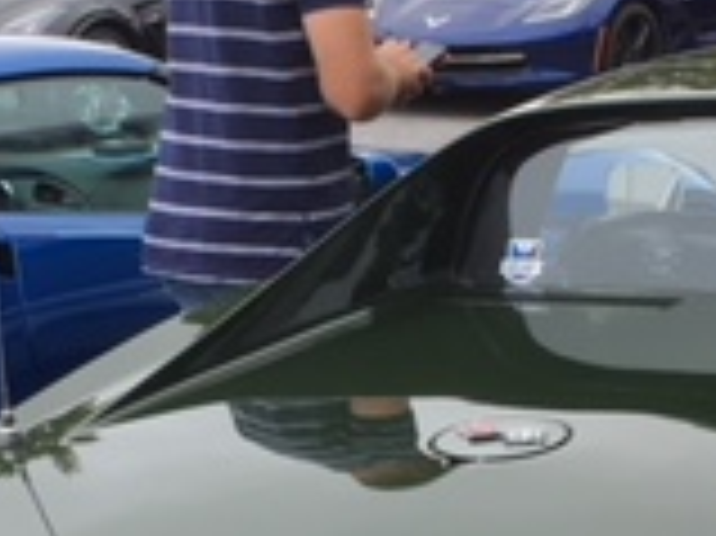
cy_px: 504
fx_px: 2418
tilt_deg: -16.8
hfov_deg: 16.8
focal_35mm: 117
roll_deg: +0.7
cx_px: 279
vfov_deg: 12.5
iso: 25
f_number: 2.2
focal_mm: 4.15
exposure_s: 1/272
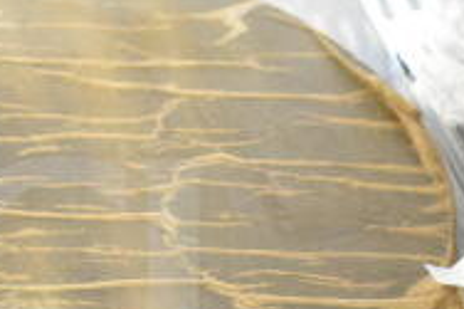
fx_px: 2009
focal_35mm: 156
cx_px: -15
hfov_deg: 13.0
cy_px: 355
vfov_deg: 8.7
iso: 7200
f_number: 4.5
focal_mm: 32
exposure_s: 1/50
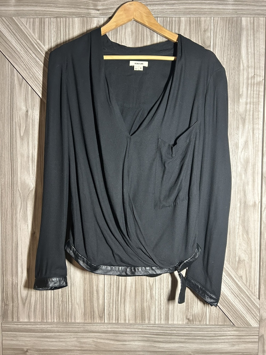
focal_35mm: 26
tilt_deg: -2.7
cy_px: 178
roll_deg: -0.1
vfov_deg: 67.3
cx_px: 133
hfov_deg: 53.1
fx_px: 266
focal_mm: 5.7
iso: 400
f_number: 1.5
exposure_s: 1/60
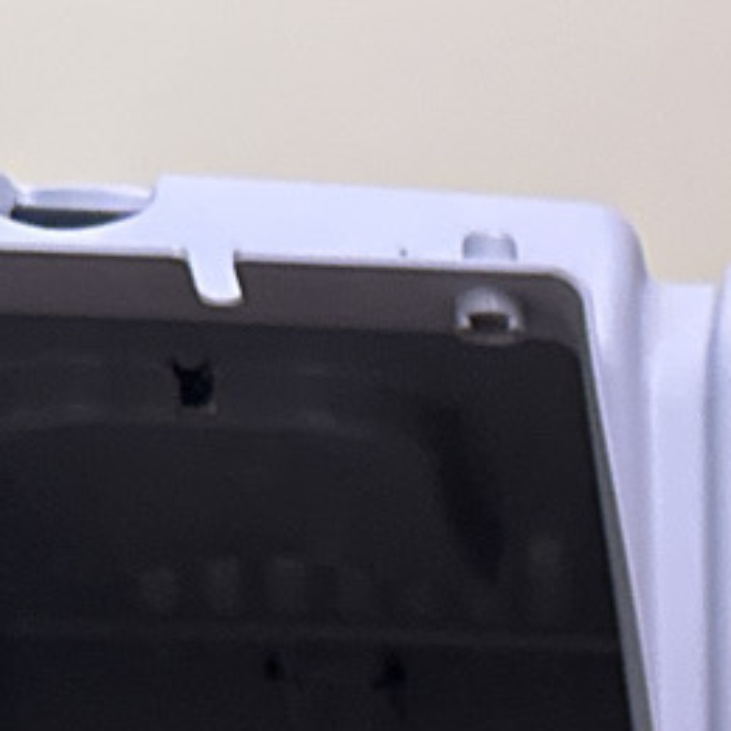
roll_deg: -0.3
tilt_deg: -6.7
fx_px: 3894
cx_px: 1386
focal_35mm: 163
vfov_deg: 9.1
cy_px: 1996
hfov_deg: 10.0
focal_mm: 6.86
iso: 800
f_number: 1.78
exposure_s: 1/60
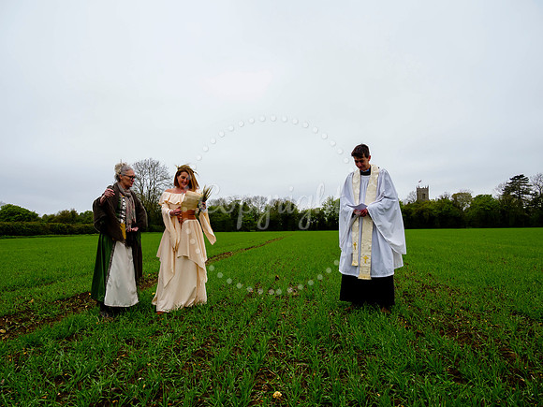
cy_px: 204
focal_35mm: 24
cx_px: 272
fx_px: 376
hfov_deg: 71.6
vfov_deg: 56.8
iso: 320
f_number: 7.1
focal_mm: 12
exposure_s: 1/200
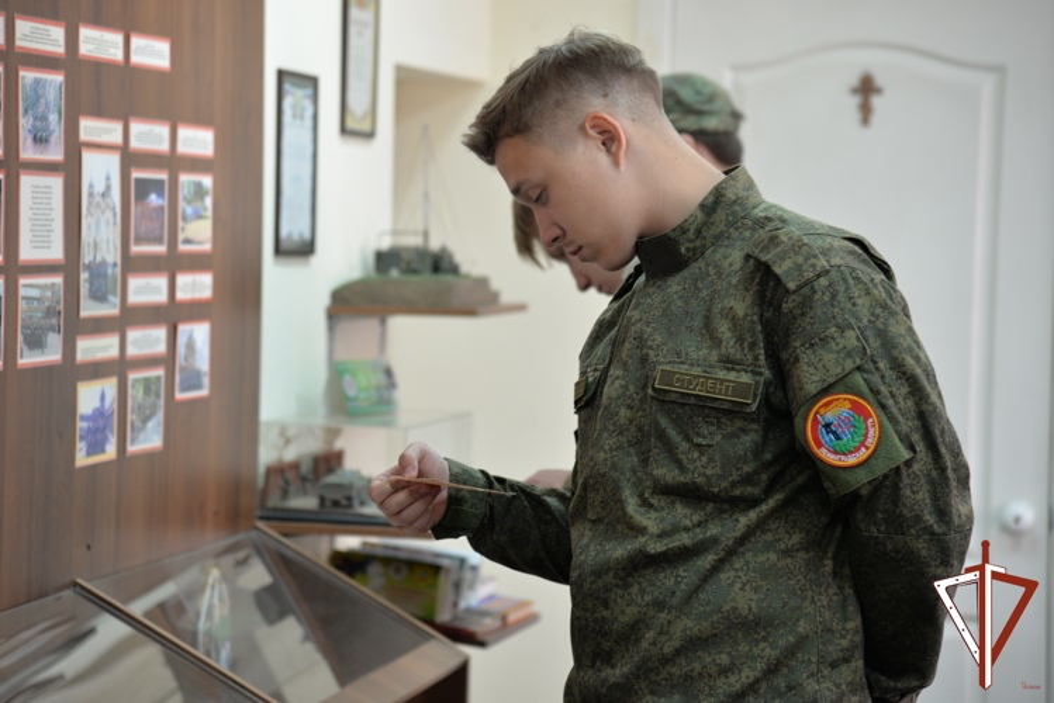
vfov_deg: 11.4
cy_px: 352
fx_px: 3515
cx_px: 527
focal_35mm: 120
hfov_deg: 17.1
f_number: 4
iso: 800
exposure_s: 1/40
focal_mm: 120
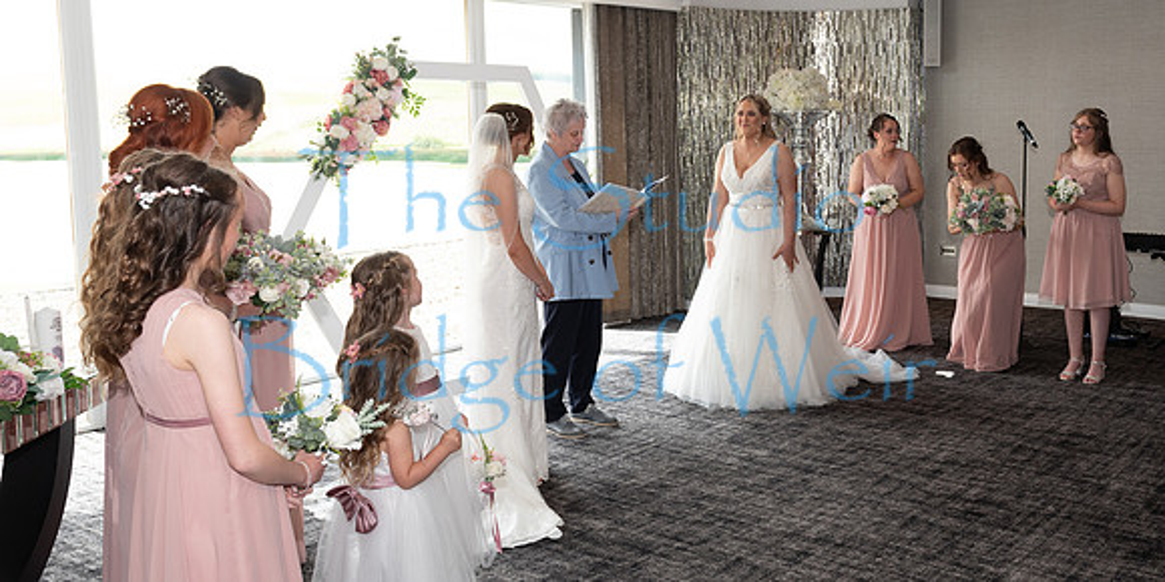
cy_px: 220
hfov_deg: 54.7
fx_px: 1099
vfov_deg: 29.6
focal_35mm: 36
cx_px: 775
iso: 280
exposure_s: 1/200
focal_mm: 24
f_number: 4
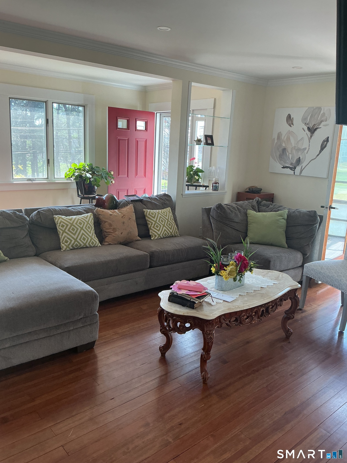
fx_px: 388
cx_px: 174
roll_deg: -2.8
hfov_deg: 48.2
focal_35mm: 29
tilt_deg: -13.0
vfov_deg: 61.7
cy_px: 232
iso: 64
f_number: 1.8
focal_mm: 3
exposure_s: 1/120
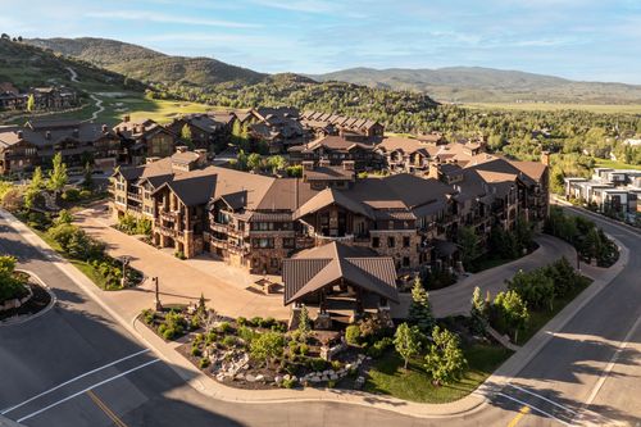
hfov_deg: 65.5
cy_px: 214
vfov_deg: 46.4
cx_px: 320
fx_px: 498
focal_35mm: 28
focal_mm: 10.26
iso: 100
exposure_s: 1/60
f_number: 4
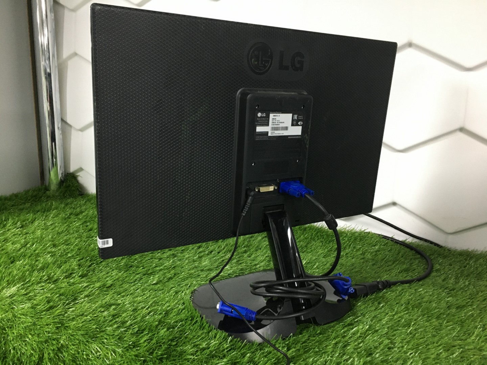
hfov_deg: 61.7
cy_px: 182
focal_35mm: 29
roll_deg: -0.5
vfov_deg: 48.2
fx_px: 408
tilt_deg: -10.7
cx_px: 244
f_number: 2.2
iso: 200
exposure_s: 1/33
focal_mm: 4.15
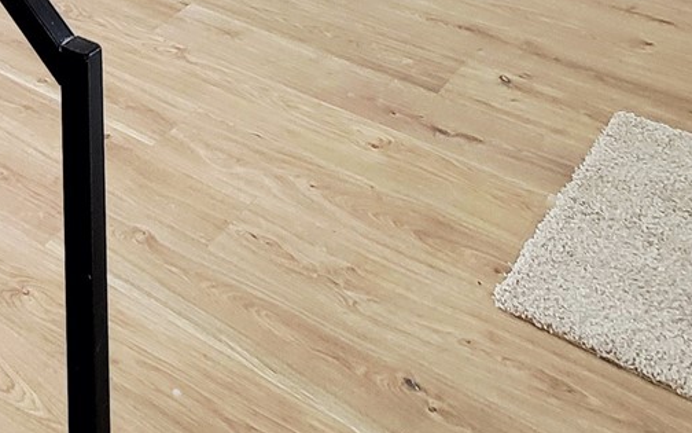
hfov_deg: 30.3
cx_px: -161
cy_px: -551
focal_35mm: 56
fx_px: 1056
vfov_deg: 15.4
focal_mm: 2.2
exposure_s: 1/60.2
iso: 125
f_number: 2.2
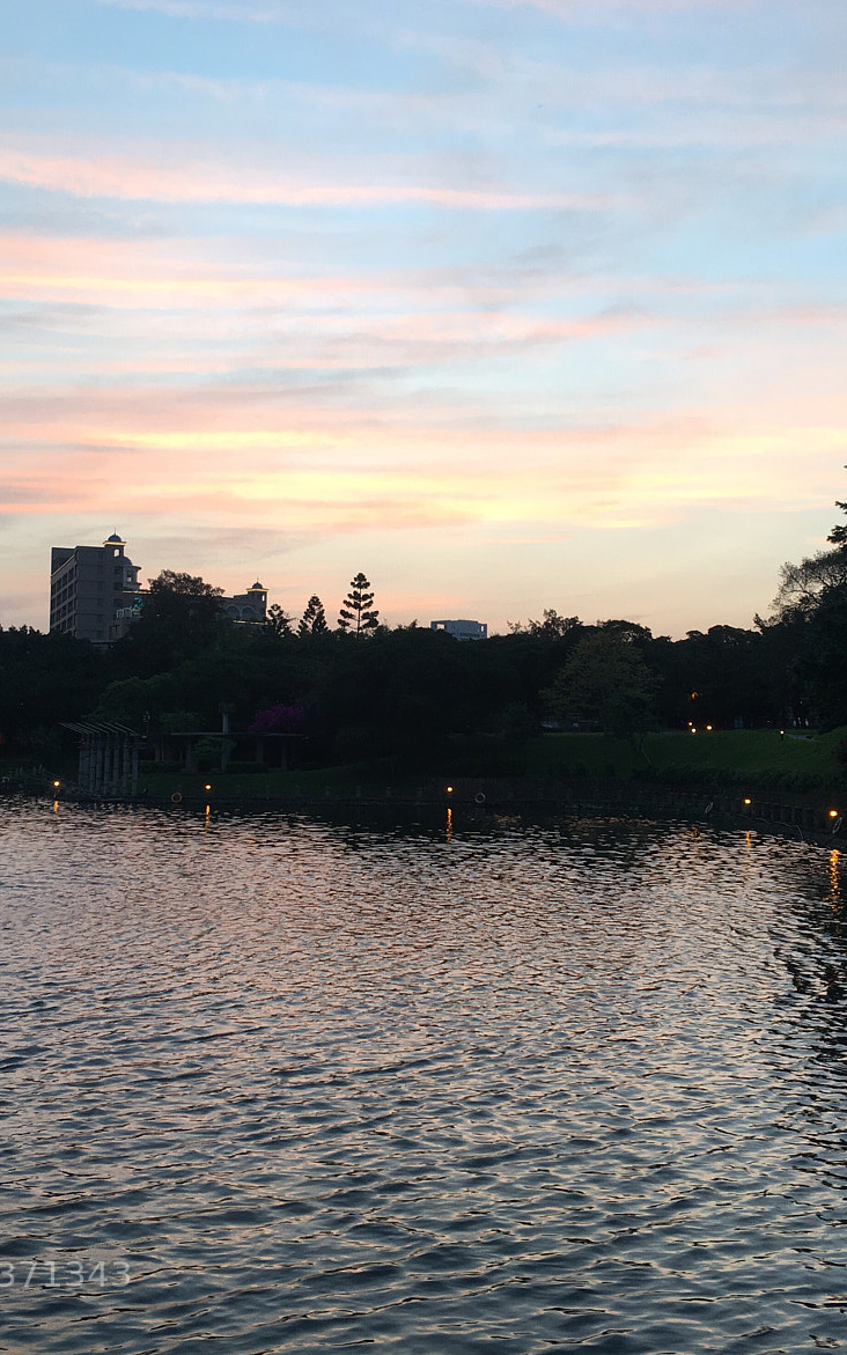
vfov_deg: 47.2
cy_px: 671
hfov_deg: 30.5
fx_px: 1551
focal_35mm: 42
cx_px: 451
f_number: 2.2
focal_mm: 4.15
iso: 32
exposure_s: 1/40
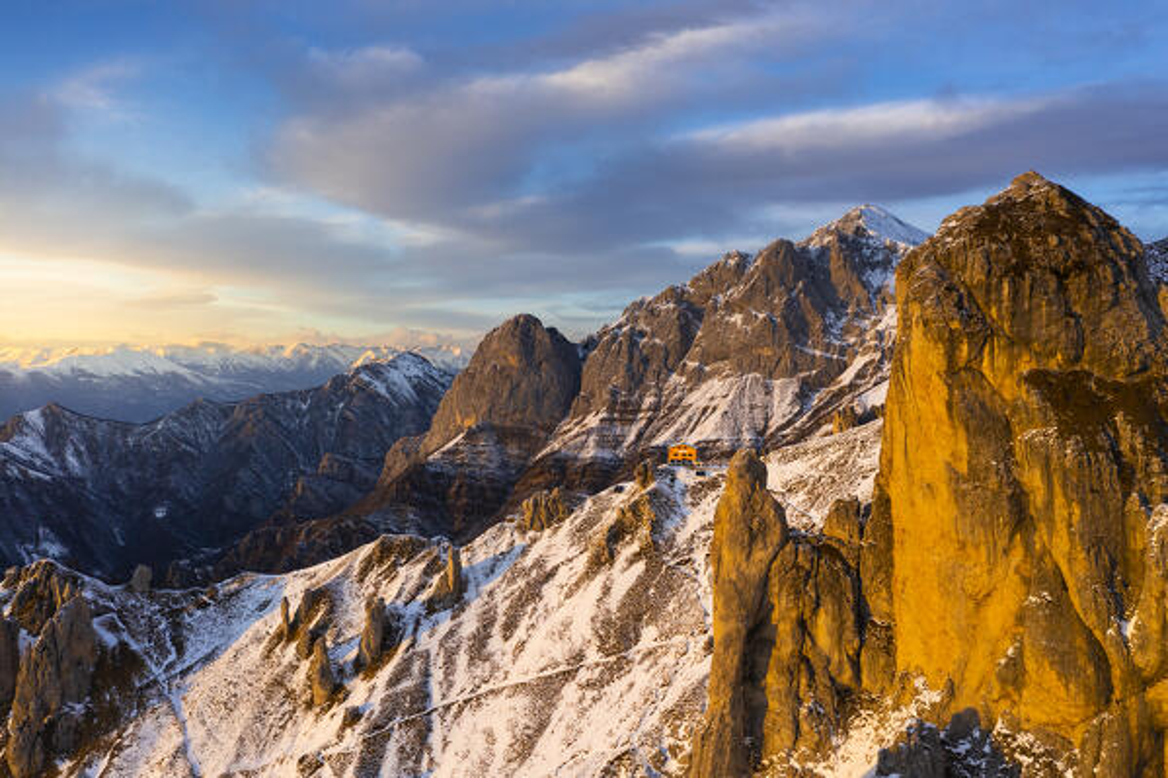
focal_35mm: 28
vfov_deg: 46.4
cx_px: 584
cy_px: 389
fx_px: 908
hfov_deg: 65.5
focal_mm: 10.26
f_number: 5
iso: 100
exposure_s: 1/120
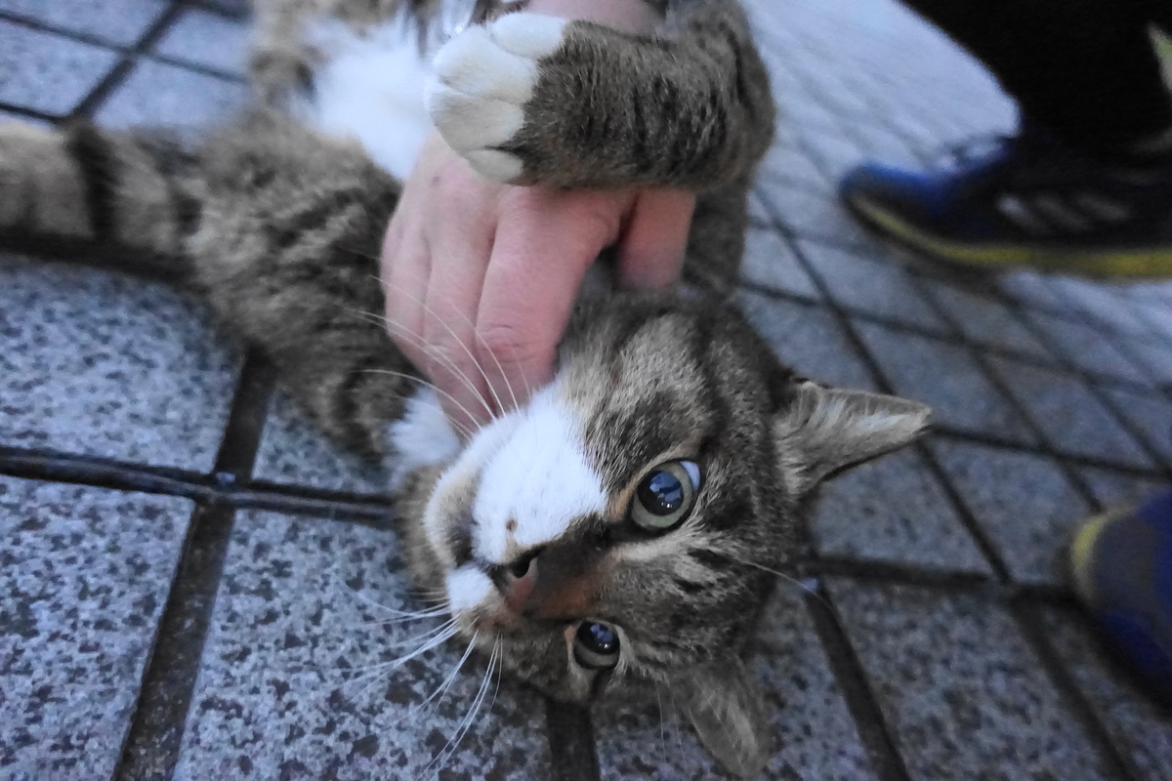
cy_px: 390
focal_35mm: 24
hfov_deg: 73.7
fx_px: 781
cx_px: 586
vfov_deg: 53.1
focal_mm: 8.8
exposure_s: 1/25
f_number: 1.8
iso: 6400
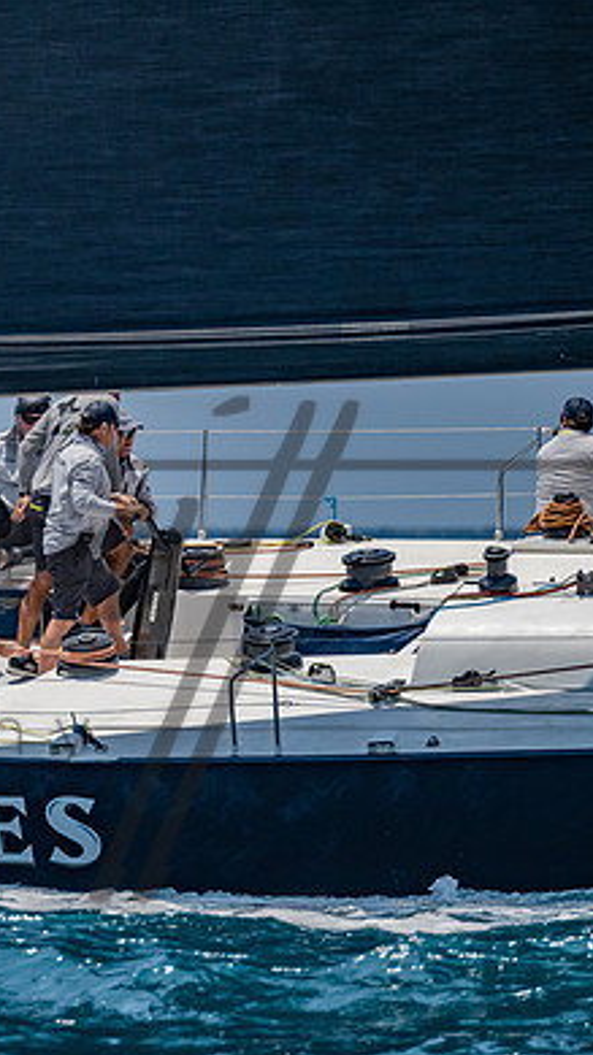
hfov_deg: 1.7
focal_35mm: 713
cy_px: 470
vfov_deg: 3.0
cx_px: -134
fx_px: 19957
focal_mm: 370
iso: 320
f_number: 5.6
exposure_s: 1/2500
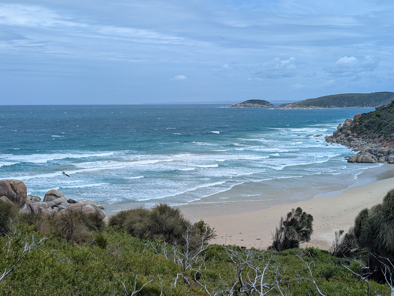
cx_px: 197
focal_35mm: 49
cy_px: 148
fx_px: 559
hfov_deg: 38.9
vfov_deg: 29.7
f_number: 1.68
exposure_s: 1/2404
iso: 20
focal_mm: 6.9
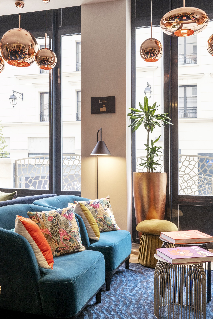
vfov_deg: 53.1
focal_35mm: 36
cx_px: 106
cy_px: 160
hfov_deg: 36.9
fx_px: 319
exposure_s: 1/20
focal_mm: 24
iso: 100
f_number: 9
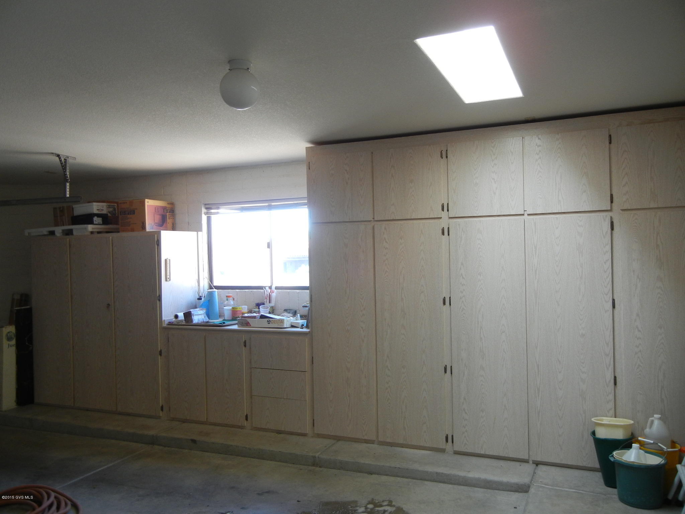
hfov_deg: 60.0
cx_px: 342
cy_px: 257
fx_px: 594
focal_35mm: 30
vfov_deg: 46.8
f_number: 3.5
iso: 160
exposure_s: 1/30
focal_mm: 5.4
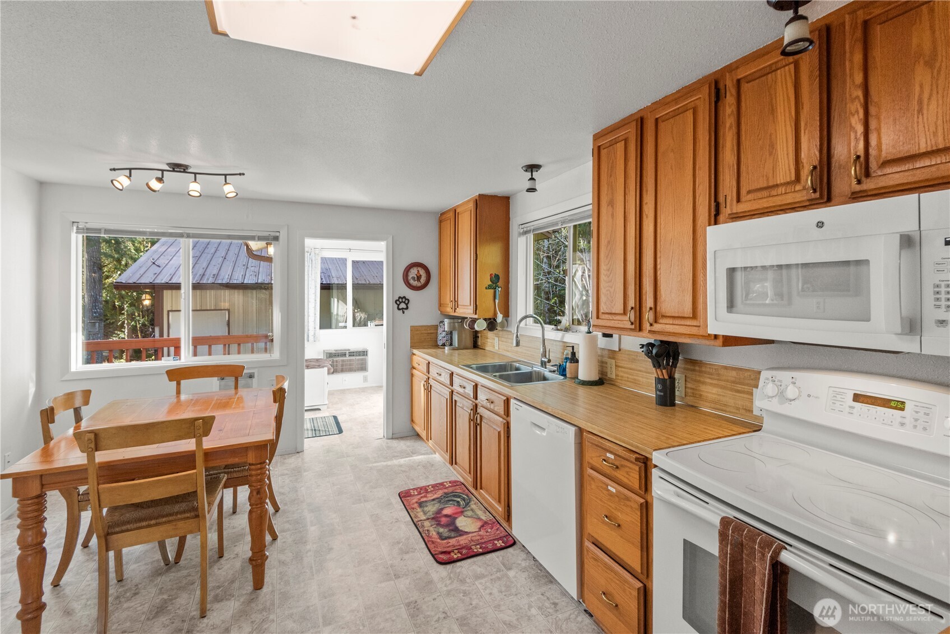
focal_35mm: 16
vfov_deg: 73.8
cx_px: 475
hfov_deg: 96.7
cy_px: 317
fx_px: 422
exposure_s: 1/30
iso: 400
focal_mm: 16
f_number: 9
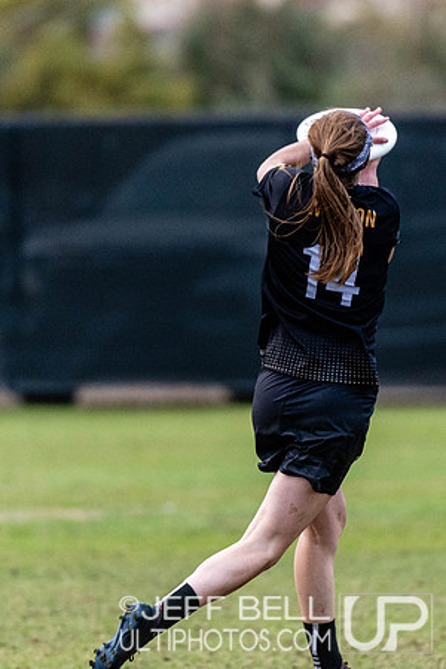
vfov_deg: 2.3
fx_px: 16724
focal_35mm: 900
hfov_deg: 1.5
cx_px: 285
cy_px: 334
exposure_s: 1/1000
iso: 1250
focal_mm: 400
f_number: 4
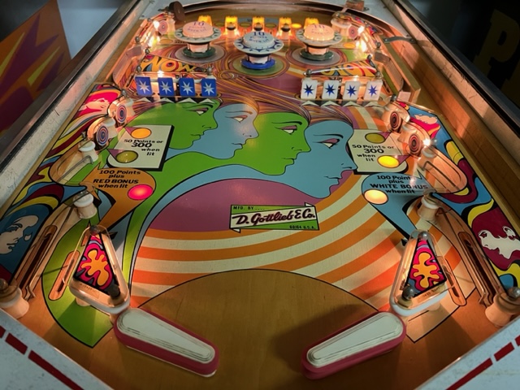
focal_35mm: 26
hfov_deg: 67.3
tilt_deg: -35.3
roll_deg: -0.5
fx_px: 391
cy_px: 195
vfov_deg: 53.1
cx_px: 260
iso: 400
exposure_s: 1/60
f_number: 1.5
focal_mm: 5.7
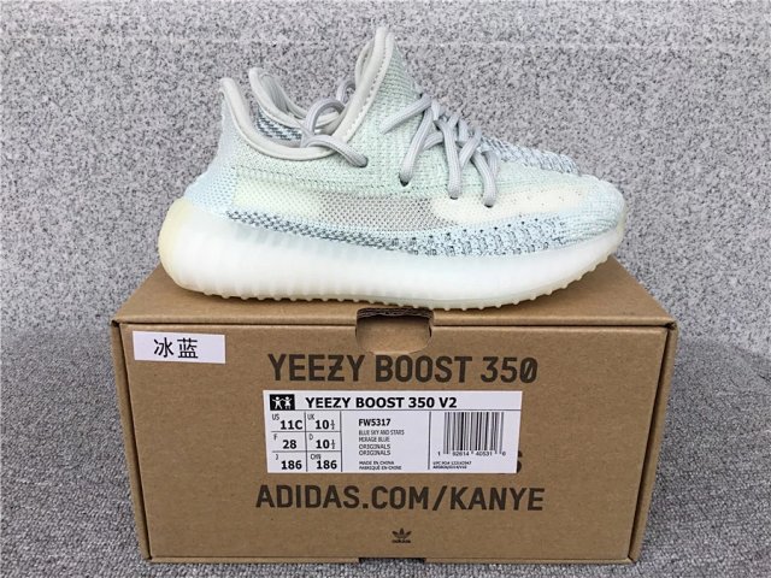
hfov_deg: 58.4
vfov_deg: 45.4
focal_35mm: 31
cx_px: 386
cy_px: 289
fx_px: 690
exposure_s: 1/291
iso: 25
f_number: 2.4
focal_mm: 3.3
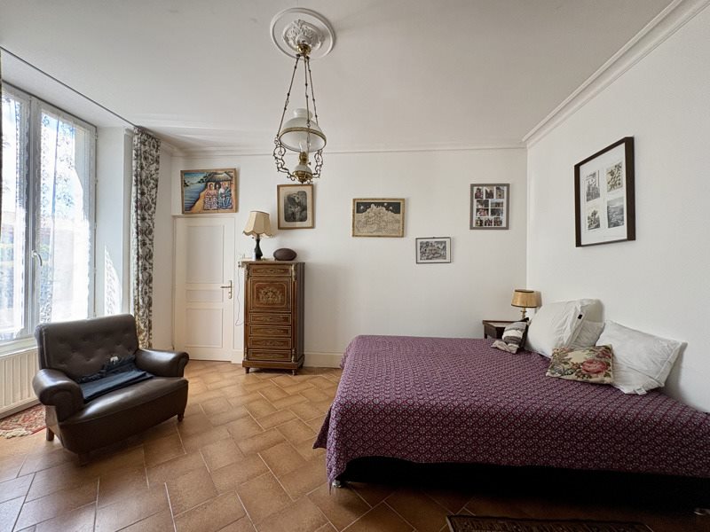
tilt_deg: +0.4
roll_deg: -0.7
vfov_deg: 85.7
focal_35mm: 14
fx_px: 287
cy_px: 266
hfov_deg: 102.1
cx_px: 355
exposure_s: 1/99
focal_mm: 2.22
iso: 160
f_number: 2.2
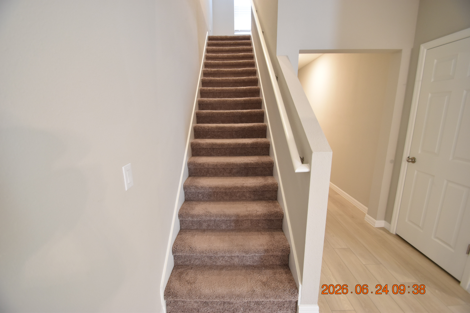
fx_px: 196
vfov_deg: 77.3
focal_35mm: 15
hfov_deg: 100.4
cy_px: 156
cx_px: 235
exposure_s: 1/15
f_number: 3.5
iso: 800
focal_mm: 10
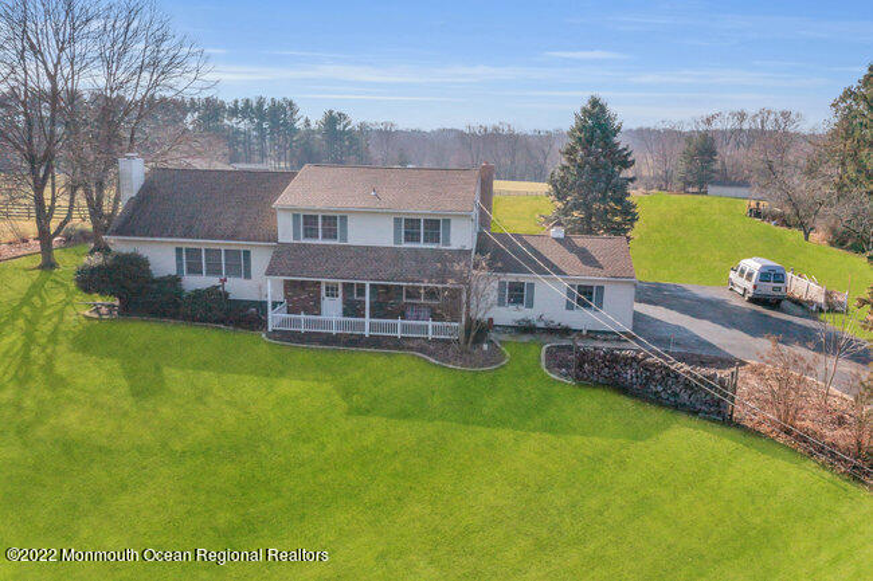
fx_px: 679
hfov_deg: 65.5
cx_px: 436
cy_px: 290
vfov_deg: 46.4
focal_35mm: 28
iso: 100
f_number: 8
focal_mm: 10.26
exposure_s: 1/2000
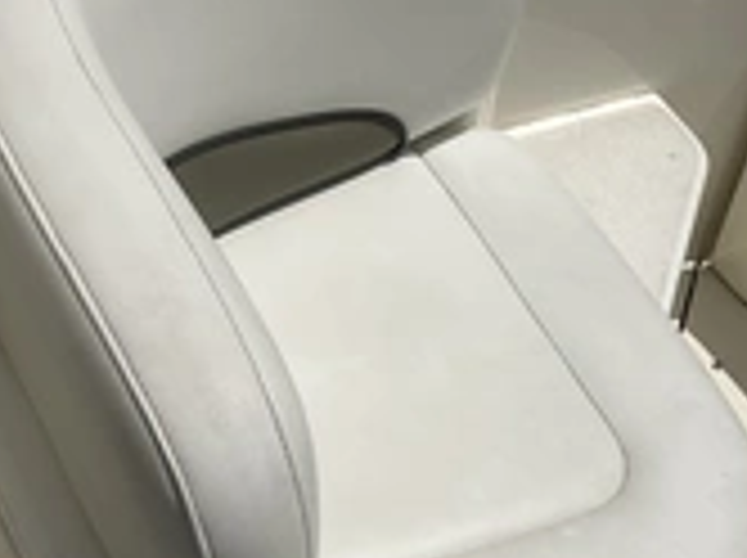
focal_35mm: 70
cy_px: 472
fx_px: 1508
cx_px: 446
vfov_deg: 20.6
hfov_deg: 27.8
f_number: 1.8
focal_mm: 3
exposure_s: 1/12658
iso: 20
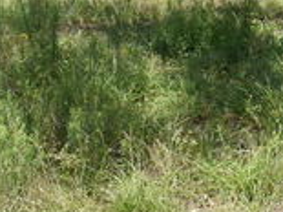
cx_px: 303
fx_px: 874
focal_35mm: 107
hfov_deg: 17.8
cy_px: -136
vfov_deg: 12.9
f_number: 8
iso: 125
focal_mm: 18
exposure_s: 1/250
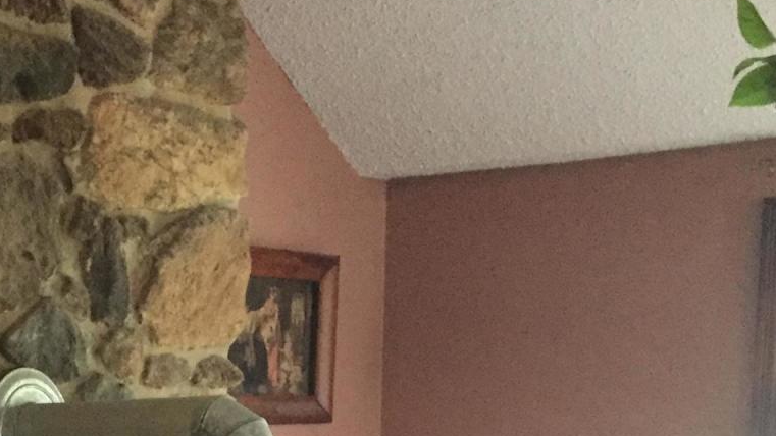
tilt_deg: -9.6
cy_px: 759
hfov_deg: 24.7
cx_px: 42
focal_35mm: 83
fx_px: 1708
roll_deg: +1.3
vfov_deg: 13.3
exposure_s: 1/15
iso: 320
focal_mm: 4.15
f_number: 2.2
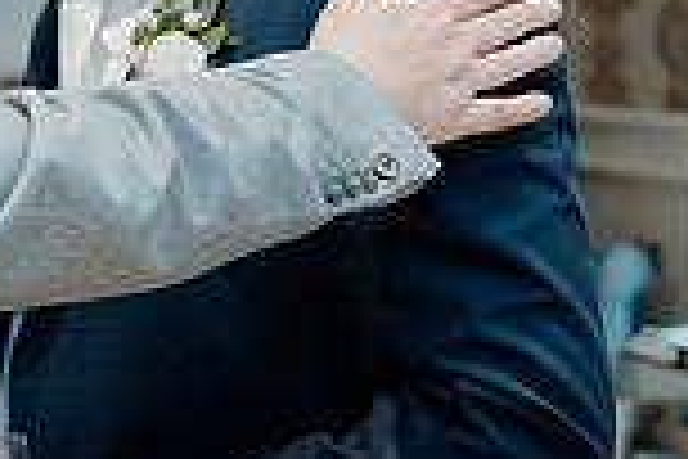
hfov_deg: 13.7
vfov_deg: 10.3
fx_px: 2542
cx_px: -553
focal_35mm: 133
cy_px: 272
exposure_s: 1/160
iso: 2500
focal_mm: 35
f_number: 3.5
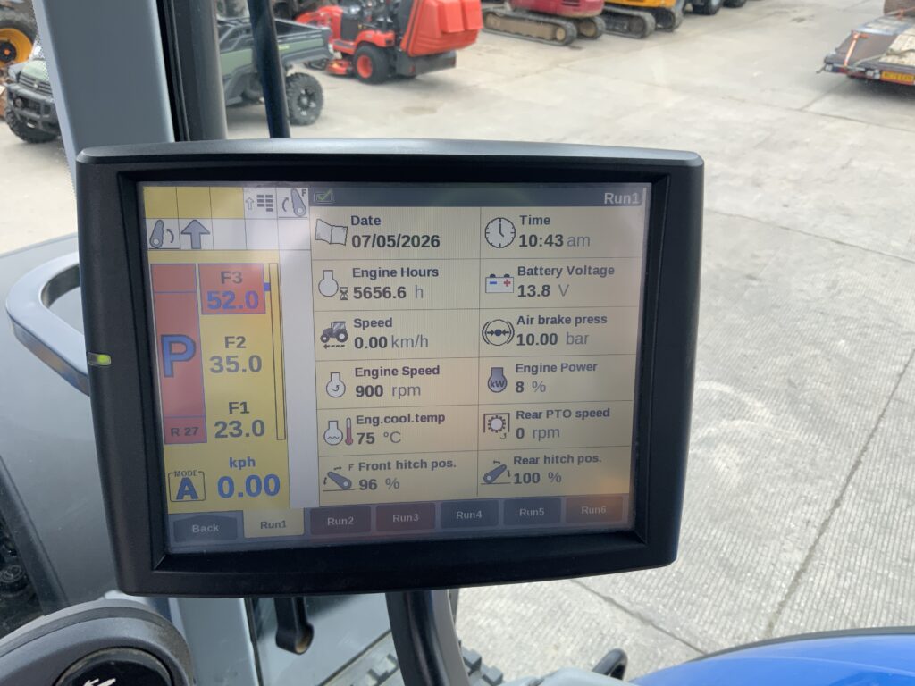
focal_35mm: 29
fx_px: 767
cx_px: 458
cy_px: 343
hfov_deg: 61.7
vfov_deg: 48.2
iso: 16
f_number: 1.8
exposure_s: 1/182
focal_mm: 3
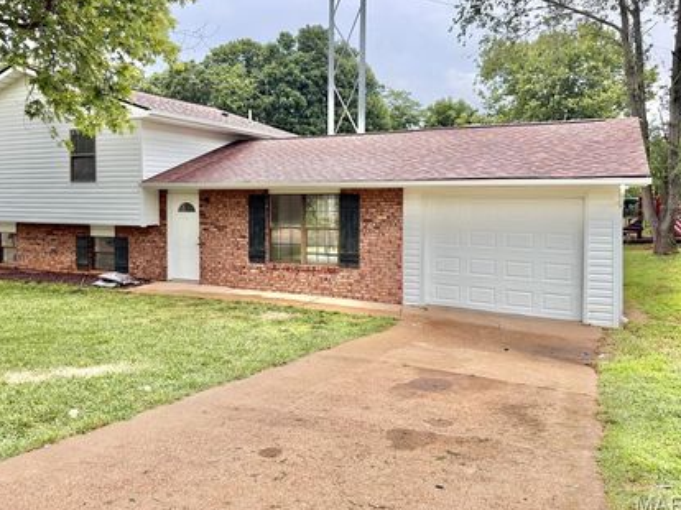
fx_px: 570
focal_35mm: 29
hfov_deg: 61.5
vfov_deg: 48.0
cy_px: 213
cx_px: 304
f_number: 1.78
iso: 100
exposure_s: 1/2370
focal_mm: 6.76
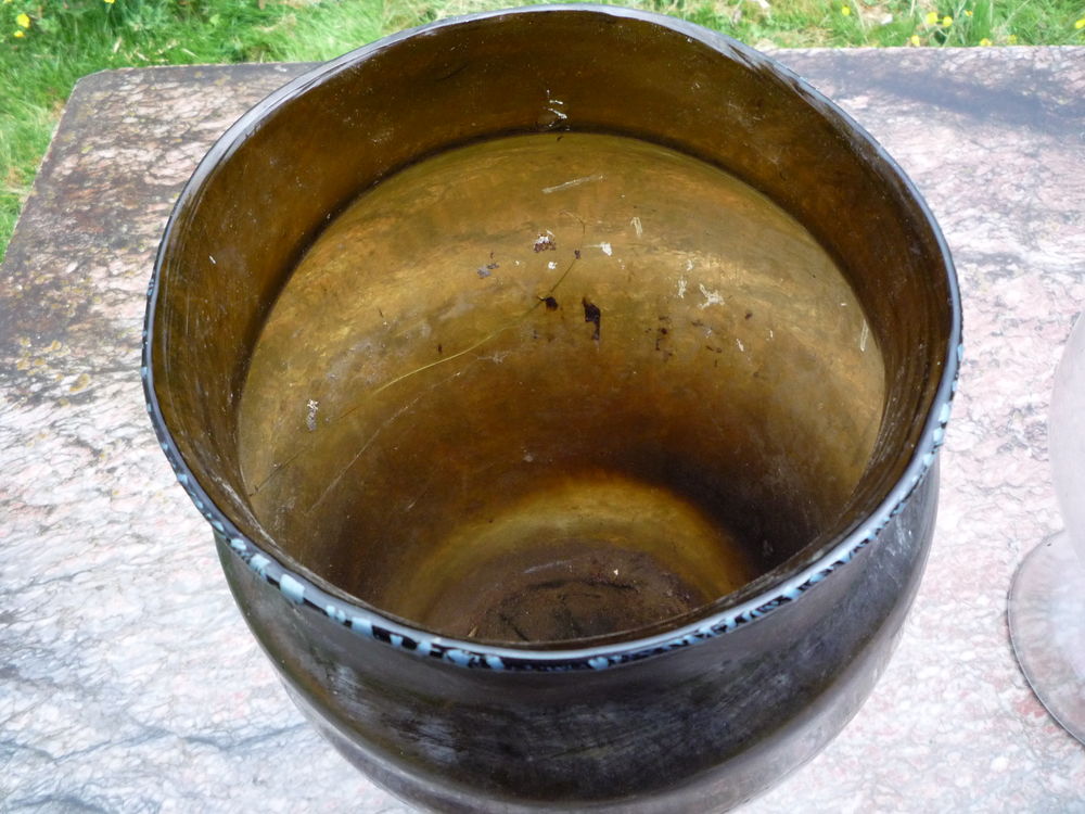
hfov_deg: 60.0
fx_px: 940
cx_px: 542
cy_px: 407
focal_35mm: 30
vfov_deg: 46.8
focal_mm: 5.2
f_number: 3.3
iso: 320
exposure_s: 1/30
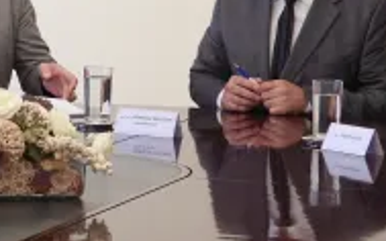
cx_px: -74
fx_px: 2124
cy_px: 14
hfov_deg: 10.2
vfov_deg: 6.5
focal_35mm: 202
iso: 250
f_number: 3.5
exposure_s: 1/60
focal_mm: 13.4
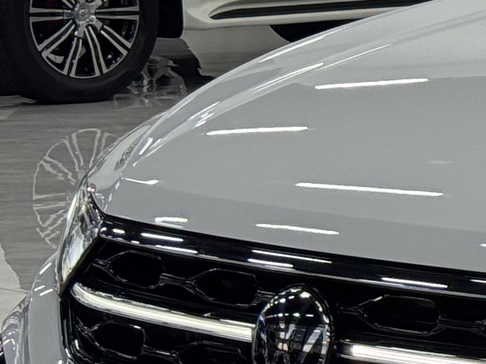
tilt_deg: -6.6
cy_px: 118
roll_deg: -1.1
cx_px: 1017
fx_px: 3216
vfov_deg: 6.5
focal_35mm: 229
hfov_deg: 8.2
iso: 125
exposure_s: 1/215
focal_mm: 6.76
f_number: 1.78
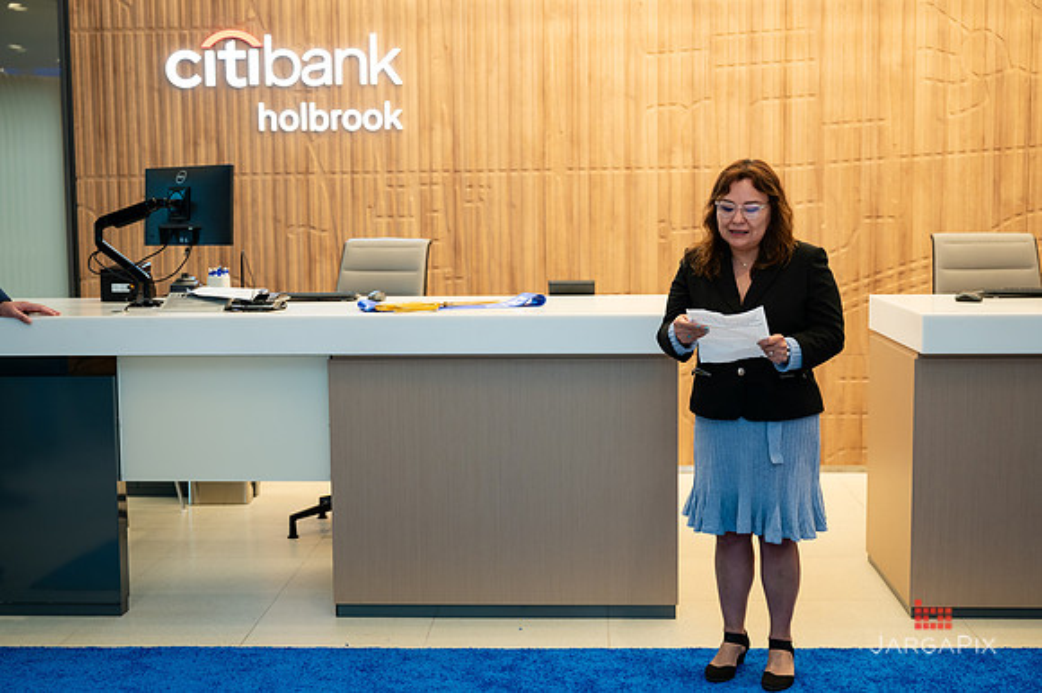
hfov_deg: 41.2
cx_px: 533
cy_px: 338
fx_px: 1385
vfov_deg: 28.1
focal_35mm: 48
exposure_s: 1/200
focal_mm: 46
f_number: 3.5
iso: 640
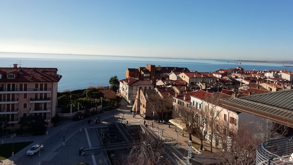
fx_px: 225
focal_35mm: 29
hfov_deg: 66.0
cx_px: 150
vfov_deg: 39.9
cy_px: 58
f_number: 2.2
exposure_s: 1/1783
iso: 50
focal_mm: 3.46
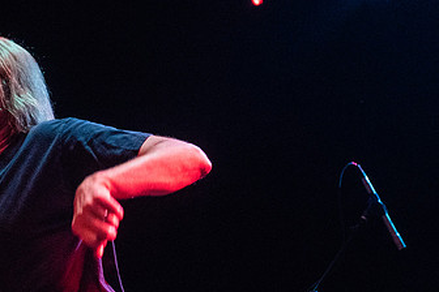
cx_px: 91
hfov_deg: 16.4
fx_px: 1512
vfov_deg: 11.1
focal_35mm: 124
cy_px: 171
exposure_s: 1/125
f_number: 2.8
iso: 6400
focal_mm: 58
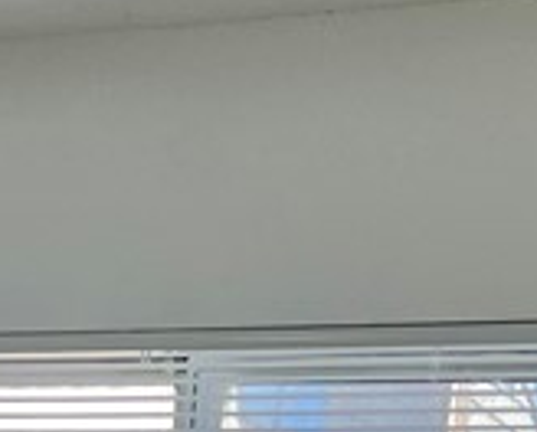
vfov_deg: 8.4
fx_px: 2517
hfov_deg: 12.0
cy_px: 1240
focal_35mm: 158
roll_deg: -2.7
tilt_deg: -7.9
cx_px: -16
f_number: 1.5
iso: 40
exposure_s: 1/239
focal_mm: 5.7
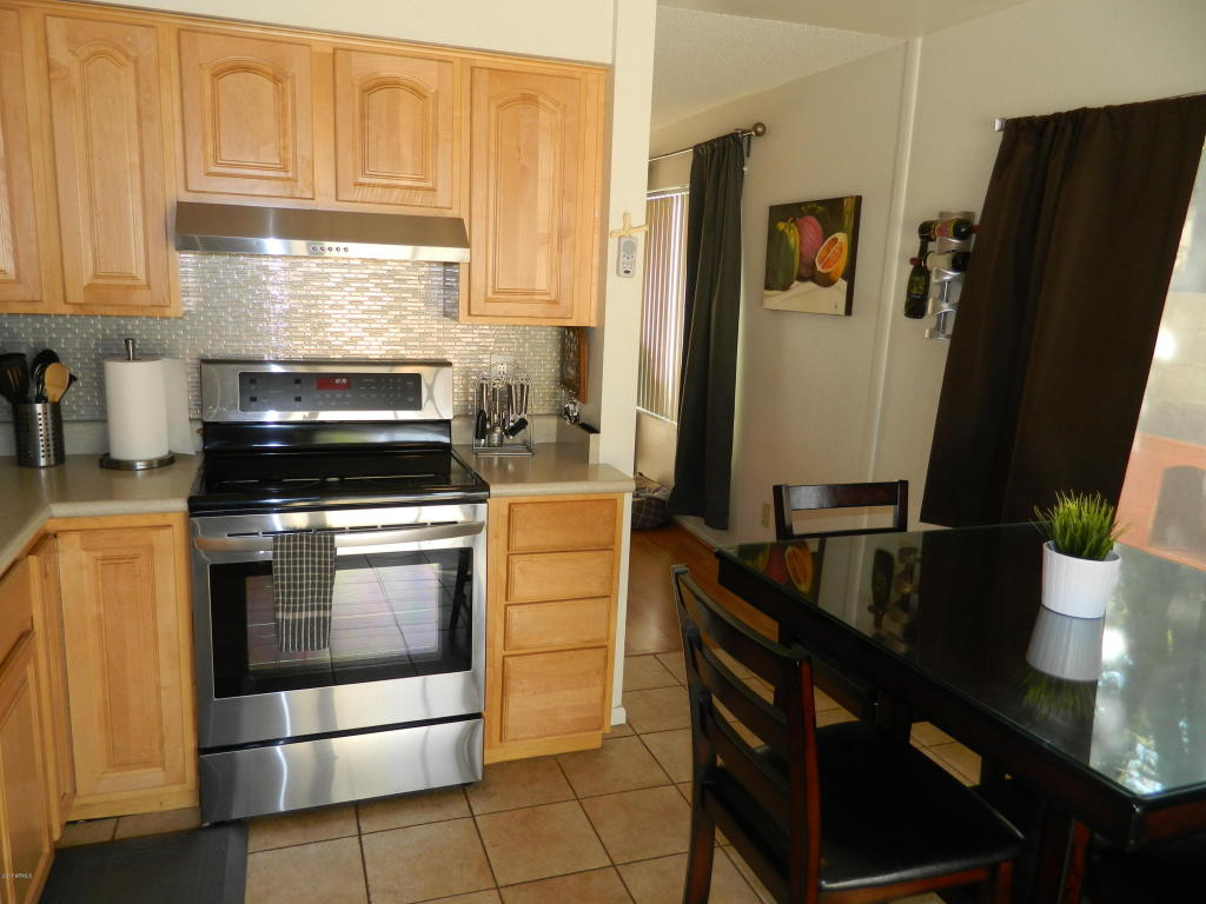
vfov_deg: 54.9
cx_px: 603
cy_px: 452
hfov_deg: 69.4
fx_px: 871
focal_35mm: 25
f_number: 3.1
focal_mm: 4.5
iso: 100
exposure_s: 1/30
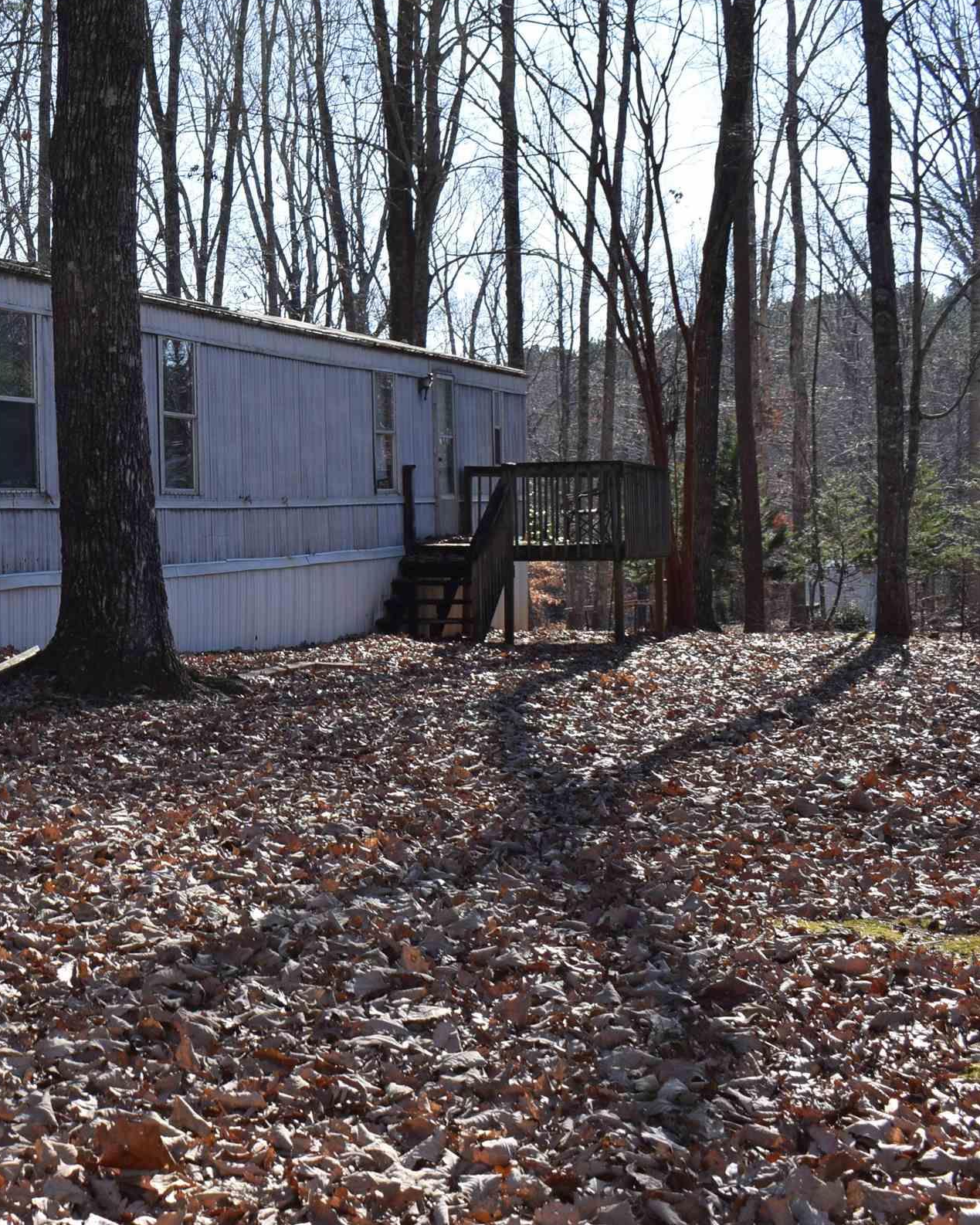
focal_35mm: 60
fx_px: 2175
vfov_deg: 31.3
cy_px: 472
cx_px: -55
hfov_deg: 24.0
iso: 100
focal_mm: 22
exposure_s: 1/125
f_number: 8
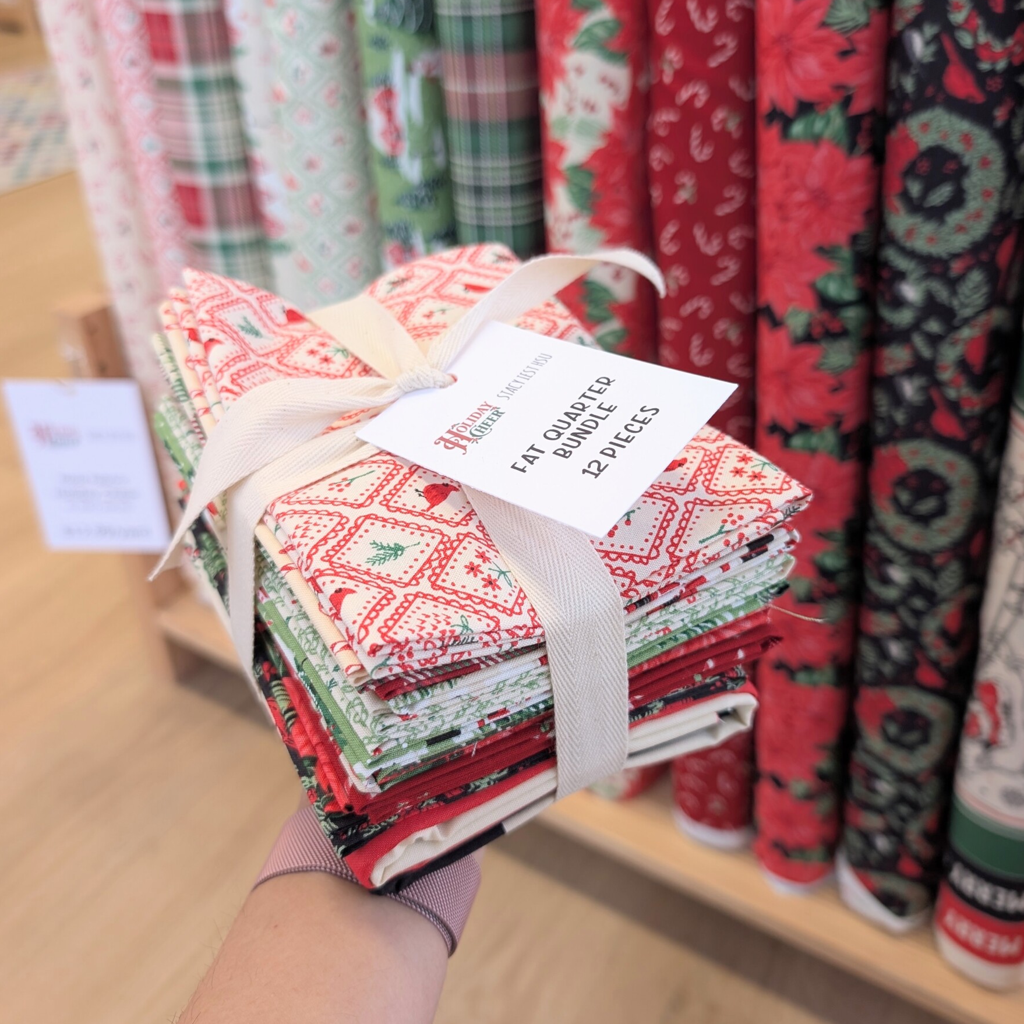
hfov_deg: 55.6
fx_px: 971
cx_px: 525
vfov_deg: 55.6
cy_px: 488
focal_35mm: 29
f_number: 1.68
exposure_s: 1/120
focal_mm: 6.9
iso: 63
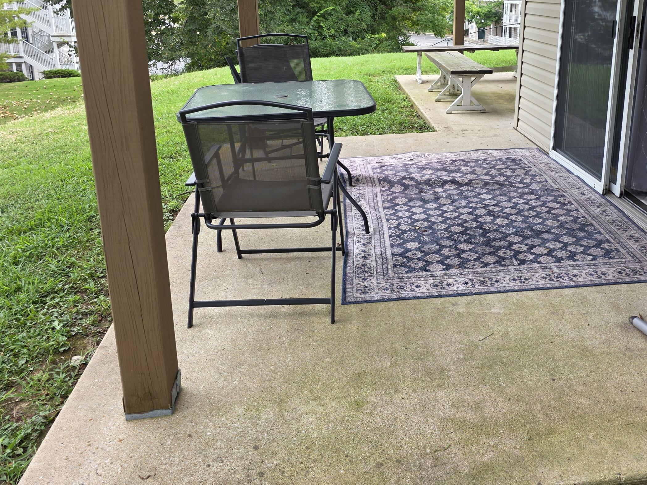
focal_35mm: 33
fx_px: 617
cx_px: 434
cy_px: 145
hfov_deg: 54.2
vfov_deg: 42.1
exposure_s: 1/180
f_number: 1.7
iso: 32
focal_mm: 6.3
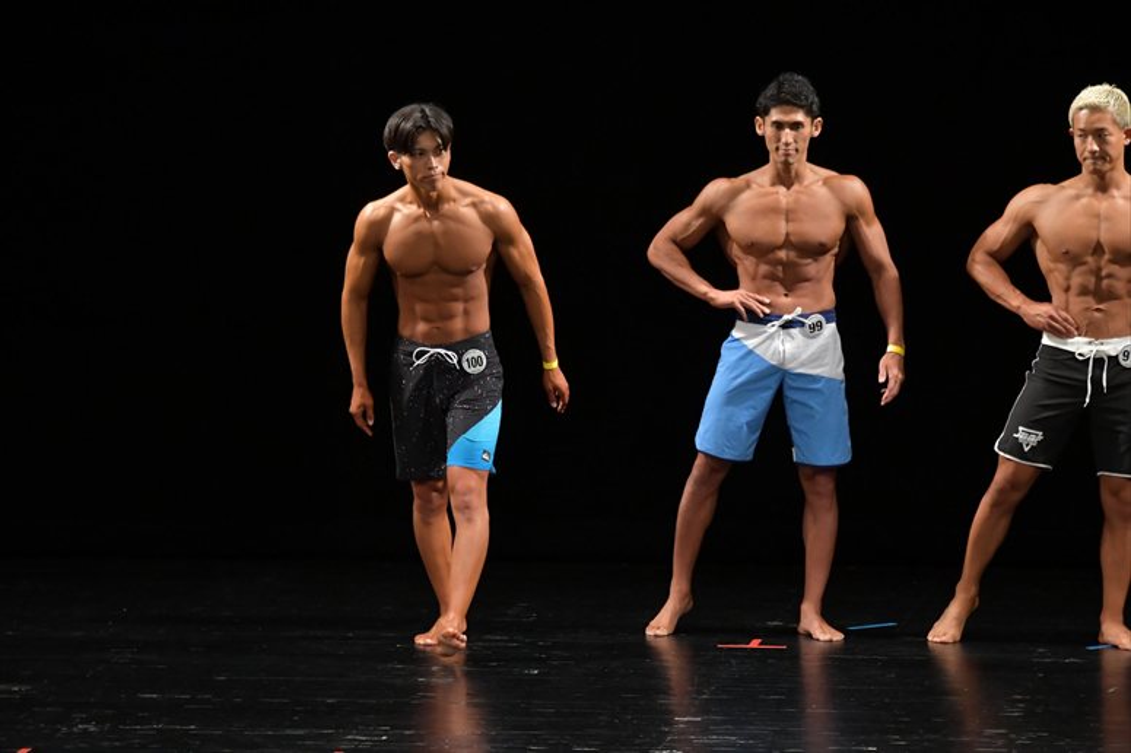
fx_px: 8478
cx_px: 566
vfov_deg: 5.1
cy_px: 376
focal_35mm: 270
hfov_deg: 7.6
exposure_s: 1/400
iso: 3200
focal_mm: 180
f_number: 5.6
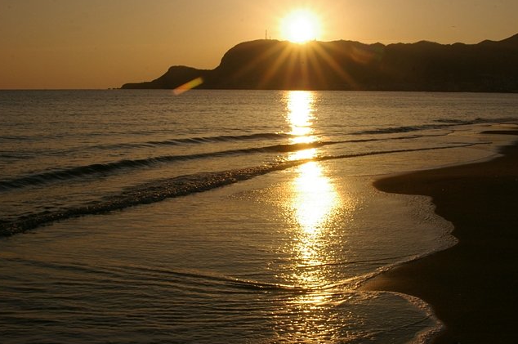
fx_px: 762
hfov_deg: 37.5
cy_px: 183
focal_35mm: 53
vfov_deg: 25.4
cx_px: 304
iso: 200
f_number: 22
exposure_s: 1/125
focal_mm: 28
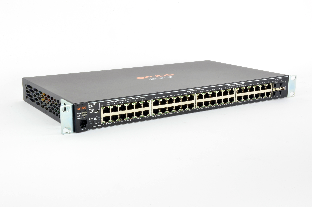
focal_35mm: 57
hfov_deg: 35.1
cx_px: 156
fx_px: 493
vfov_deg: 23.7
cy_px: 104
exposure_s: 1.6
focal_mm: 38
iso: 100
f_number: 29
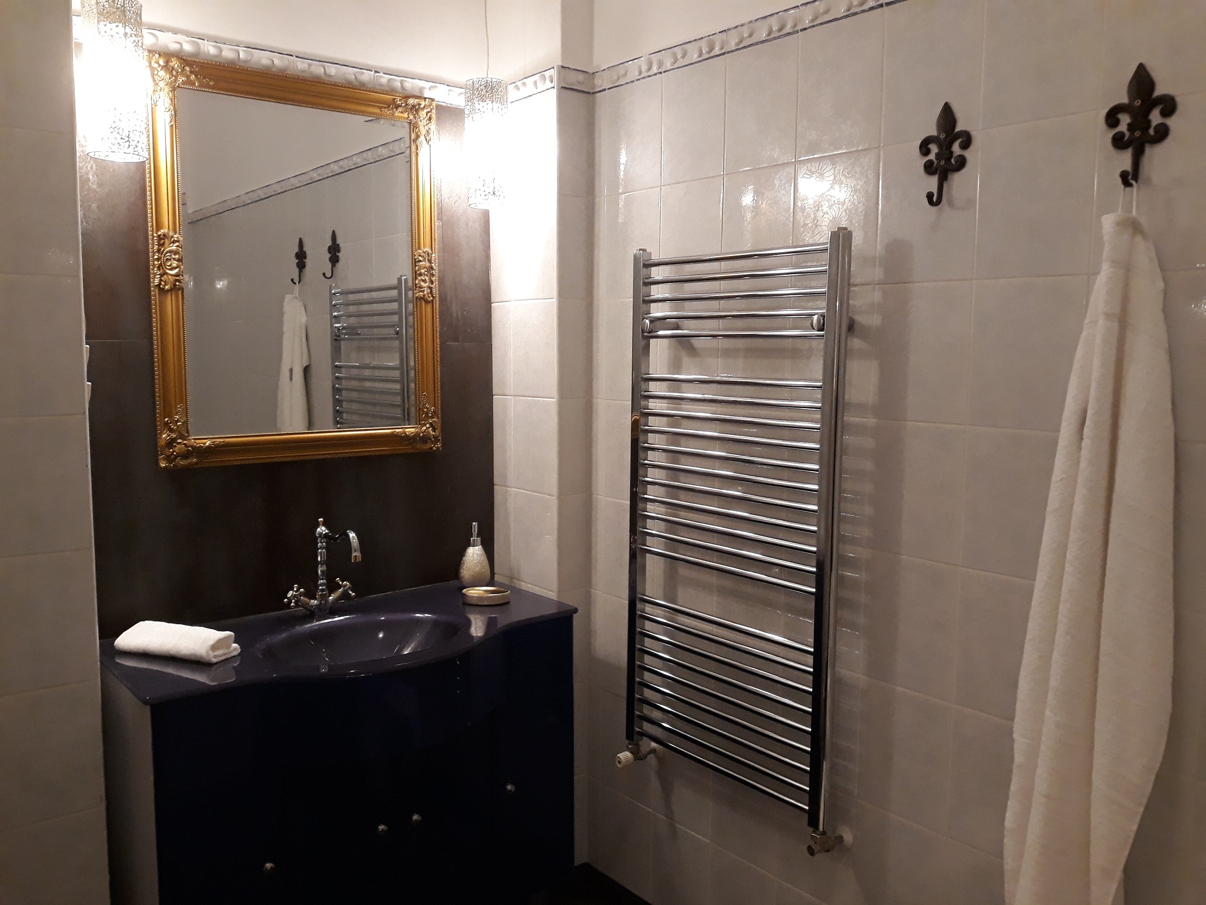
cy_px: 452
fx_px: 941
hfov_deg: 65.3
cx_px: 603
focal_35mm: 27
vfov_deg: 51.4
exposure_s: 1/33
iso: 200
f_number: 1.7
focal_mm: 3.71
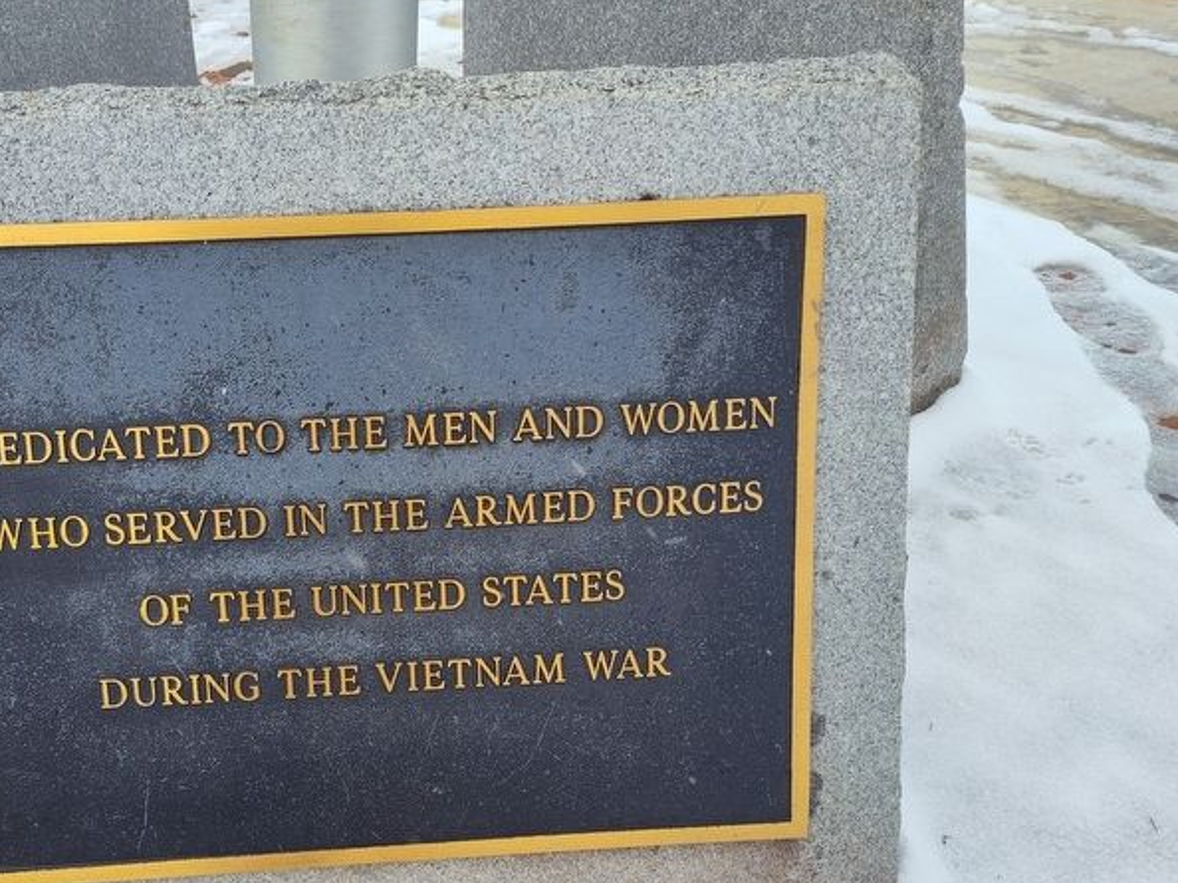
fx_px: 1055
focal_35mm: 31
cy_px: 548
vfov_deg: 45.1
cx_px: 405
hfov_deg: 57.2
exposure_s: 1/586
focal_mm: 5.56
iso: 100
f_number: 1.8
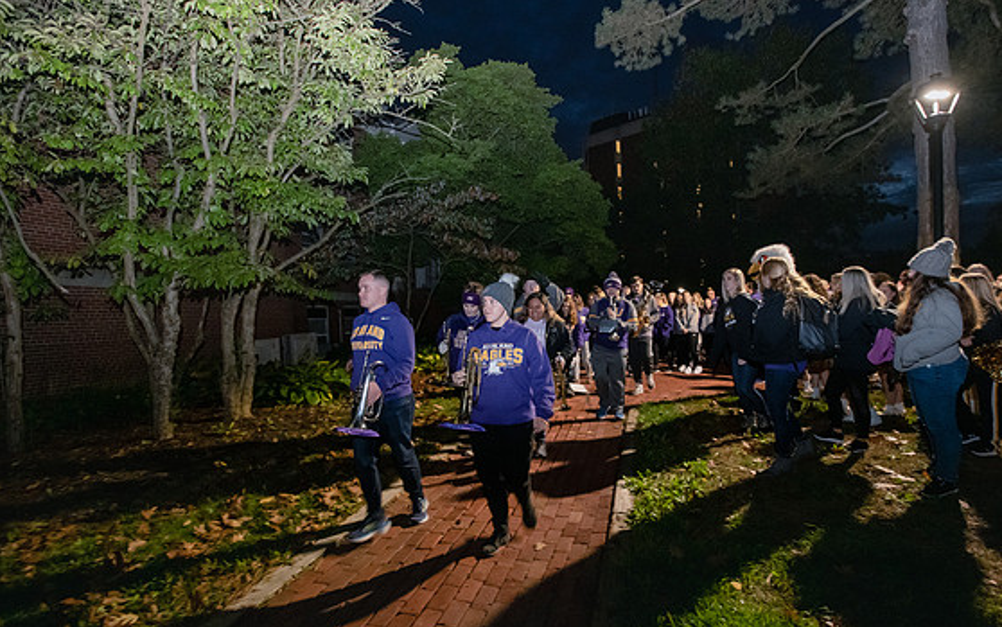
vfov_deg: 65.0
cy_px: 331
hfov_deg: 91.1
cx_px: 517
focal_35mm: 18
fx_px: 492
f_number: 5
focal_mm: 17
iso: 5000
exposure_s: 1/40
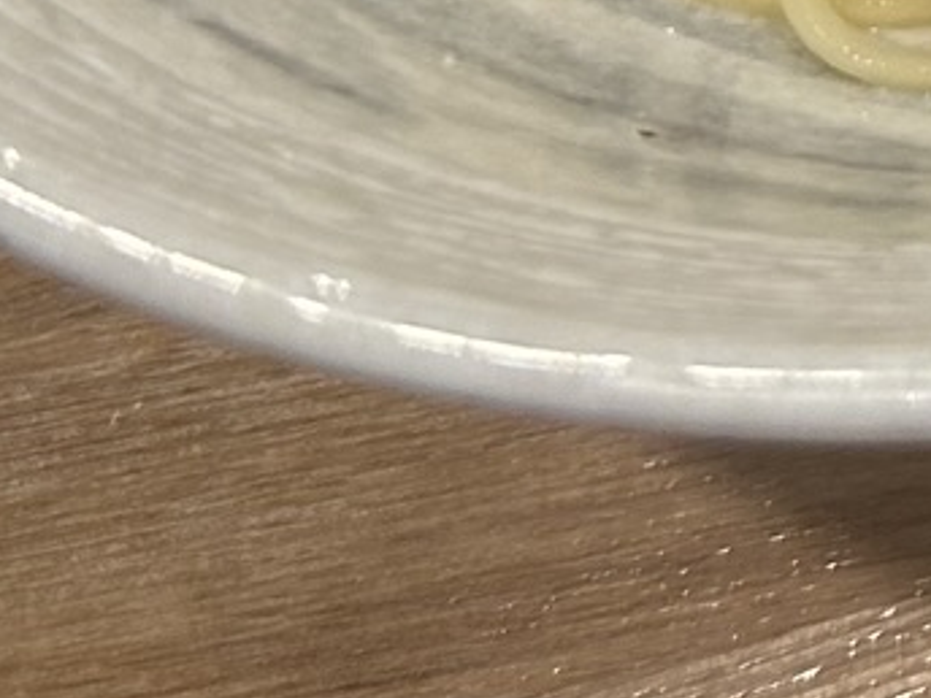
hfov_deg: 10.7
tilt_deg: -57.3
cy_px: -982
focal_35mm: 151
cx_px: 2417
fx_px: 4061
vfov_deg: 8.9
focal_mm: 5.7
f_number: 1.5
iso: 50
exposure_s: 1/100
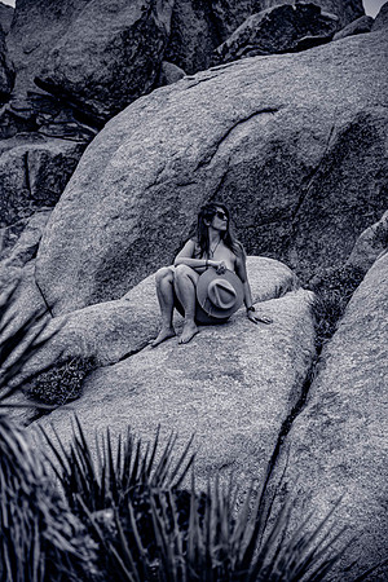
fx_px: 1261
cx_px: 194
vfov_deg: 26.0
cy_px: 291
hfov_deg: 17.5
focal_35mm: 78
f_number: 4
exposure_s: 1/1600
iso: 100
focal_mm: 78
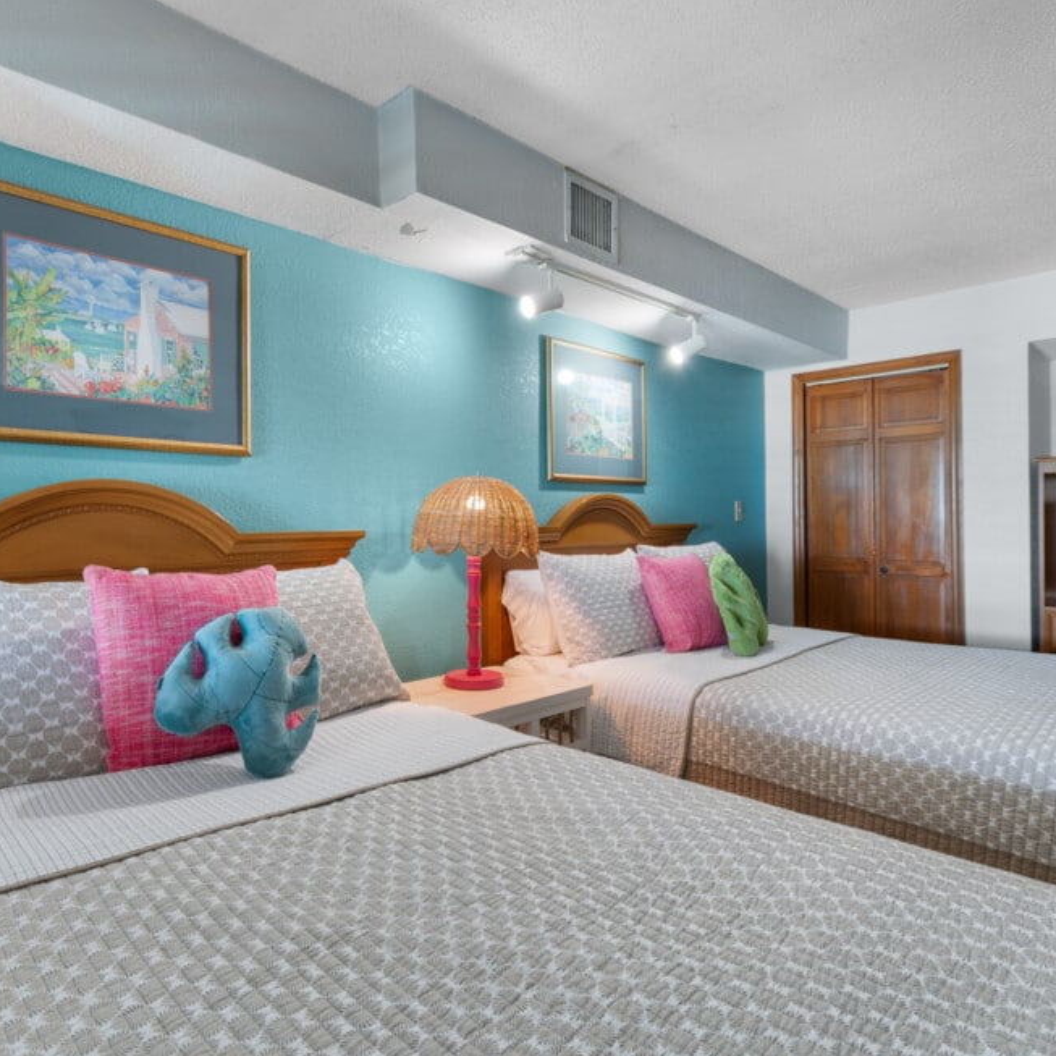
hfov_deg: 74.2
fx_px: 690
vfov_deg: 74.8
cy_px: 523
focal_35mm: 20
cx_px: 435
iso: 100
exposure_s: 1/5
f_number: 4.5
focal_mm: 10
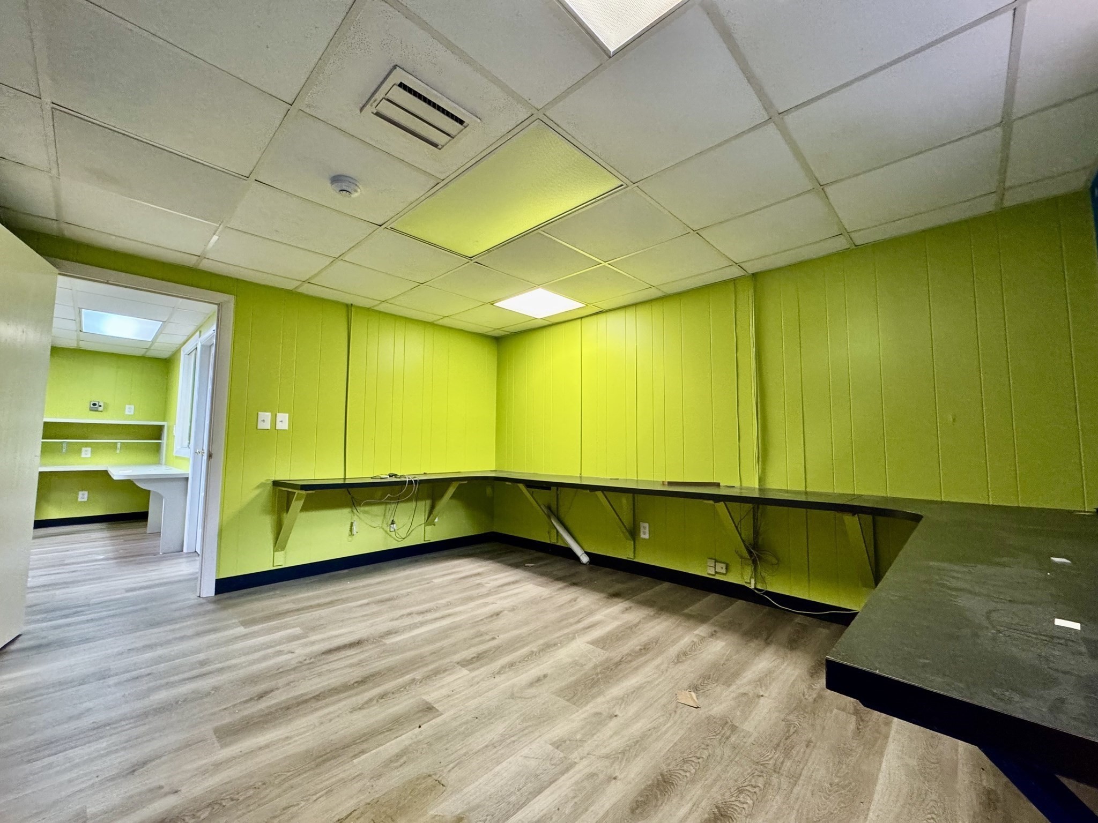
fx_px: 444
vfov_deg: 85.7
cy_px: 412
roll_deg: -0.4
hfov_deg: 102.1
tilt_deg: +4.0
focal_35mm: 14
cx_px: 549
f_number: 2.2
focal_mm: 2.22
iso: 400
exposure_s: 1/60
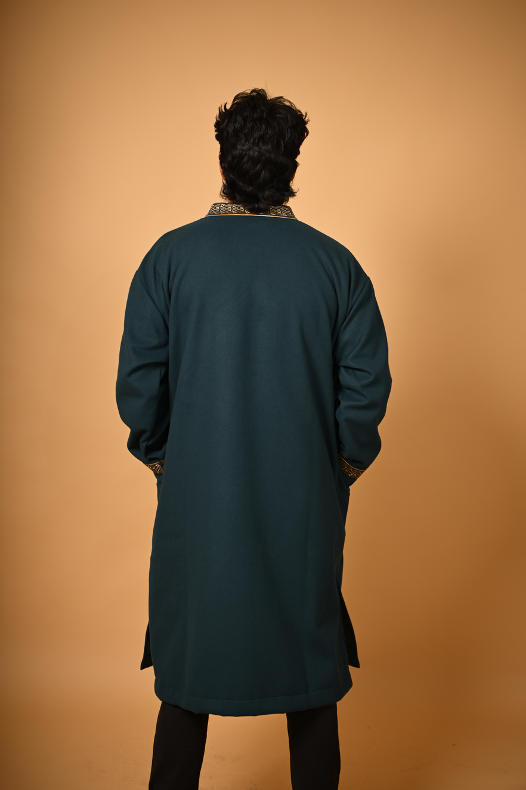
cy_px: 394
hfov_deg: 26.5
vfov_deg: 38.9
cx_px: 261
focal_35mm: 51
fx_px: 1118
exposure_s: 1/1000
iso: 160
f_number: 2.2
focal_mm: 50
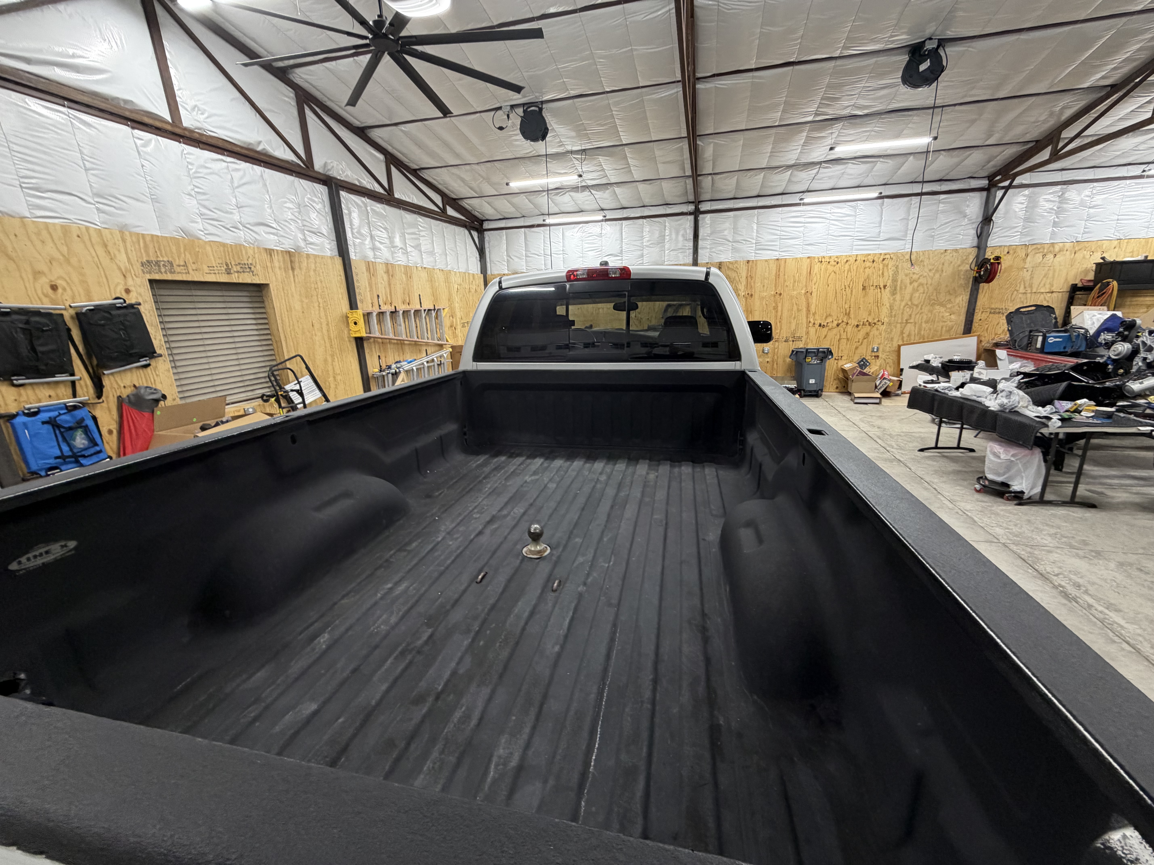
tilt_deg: -14.6
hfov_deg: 102.1
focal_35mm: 14
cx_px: 577
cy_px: 432
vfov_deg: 85.7
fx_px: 467
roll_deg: +2.8
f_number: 2.2
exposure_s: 1/60
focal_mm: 2.22
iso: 200
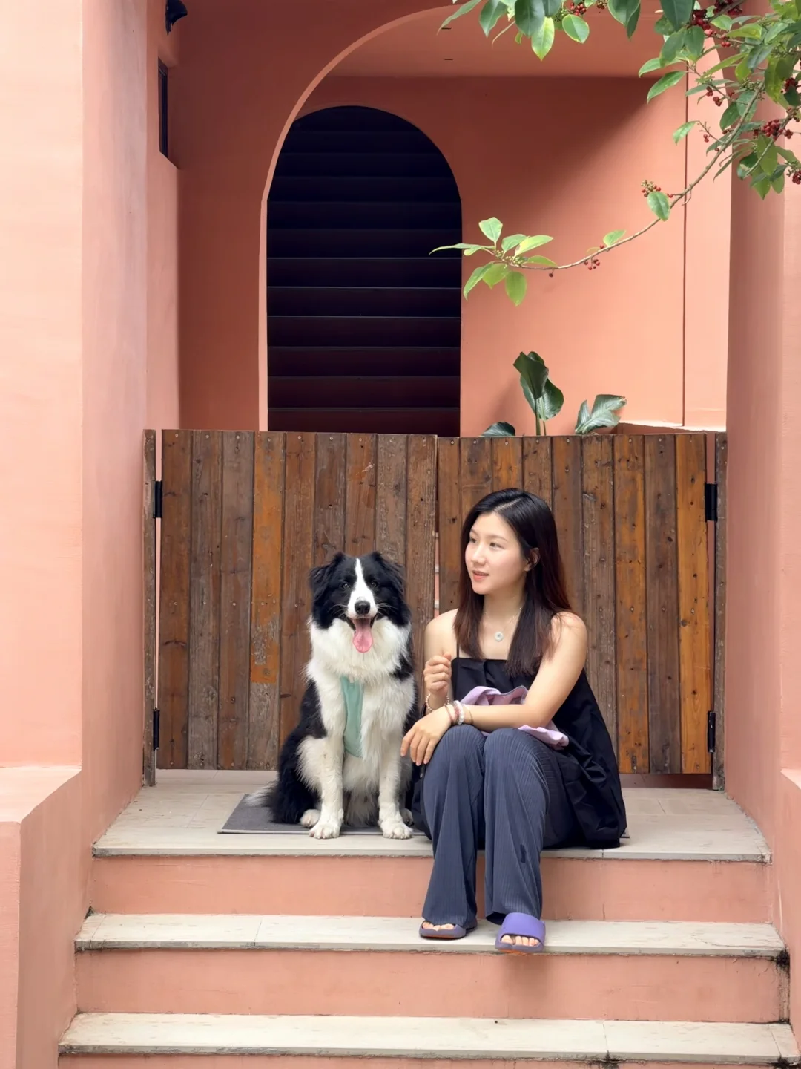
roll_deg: -1.4
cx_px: 400
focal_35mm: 100
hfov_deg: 14.8
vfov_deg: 19.6
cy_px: 534
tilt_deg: -1.6
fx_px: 3085
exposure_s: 1/149
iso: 50
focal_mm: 16.89
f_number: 2.8
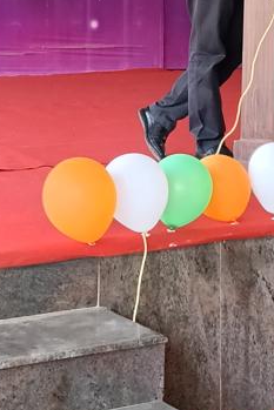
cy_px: 33
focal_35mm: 112
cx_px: 152
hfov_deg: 12.2
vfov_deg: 17.9
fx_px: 1277
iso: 400
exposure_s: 1/100
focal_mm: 3.98
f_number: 1.8
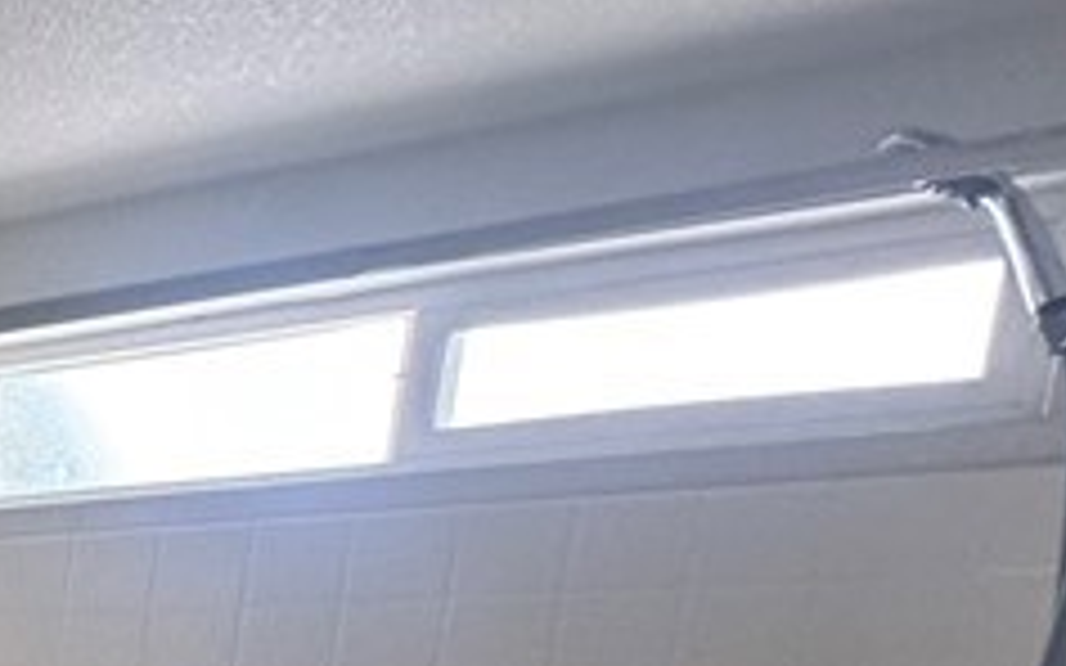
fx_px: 1859
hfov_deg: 19.9
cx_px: -981
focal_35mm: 64
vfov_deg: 17.5
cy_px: 1094
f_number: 2.2
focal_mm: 2.22
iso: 160
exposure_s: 1/99
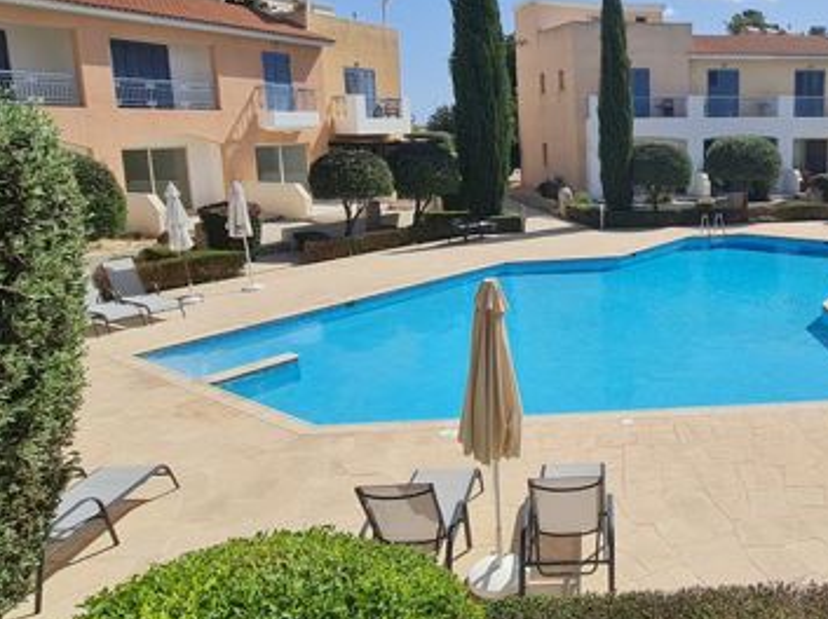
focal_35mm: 26
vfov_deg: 52.5
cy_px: 237
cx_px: 637
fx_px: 621
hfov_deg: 62.8
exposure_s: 1/2856
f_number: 2.2
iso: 64
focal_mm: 2.2
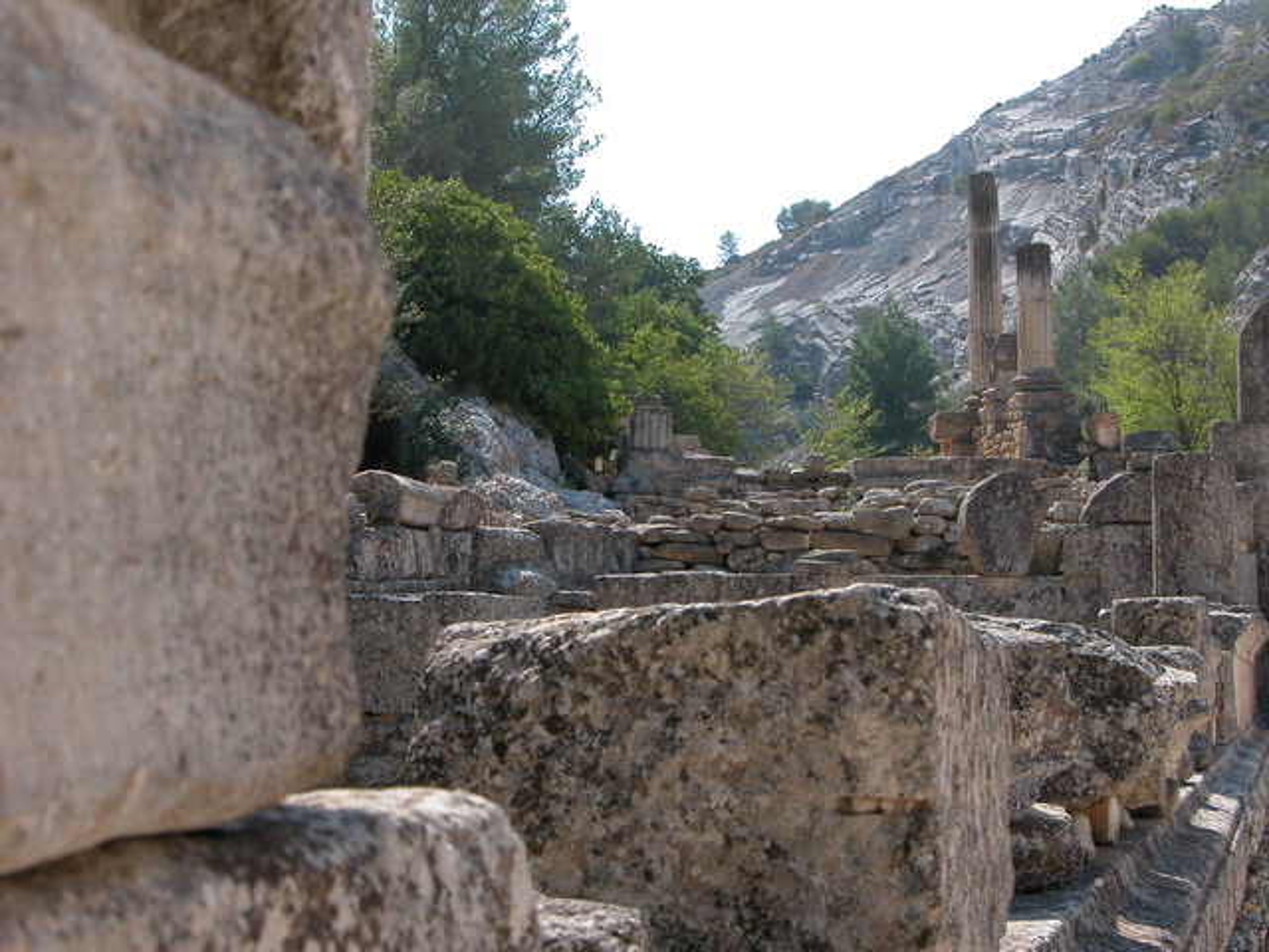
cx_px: 634
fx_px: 2859
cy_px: 476
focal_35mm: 78
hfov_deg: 25.0
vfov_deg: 18.9
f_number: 6.1
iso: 100
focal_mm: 19.9
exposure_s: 1/216
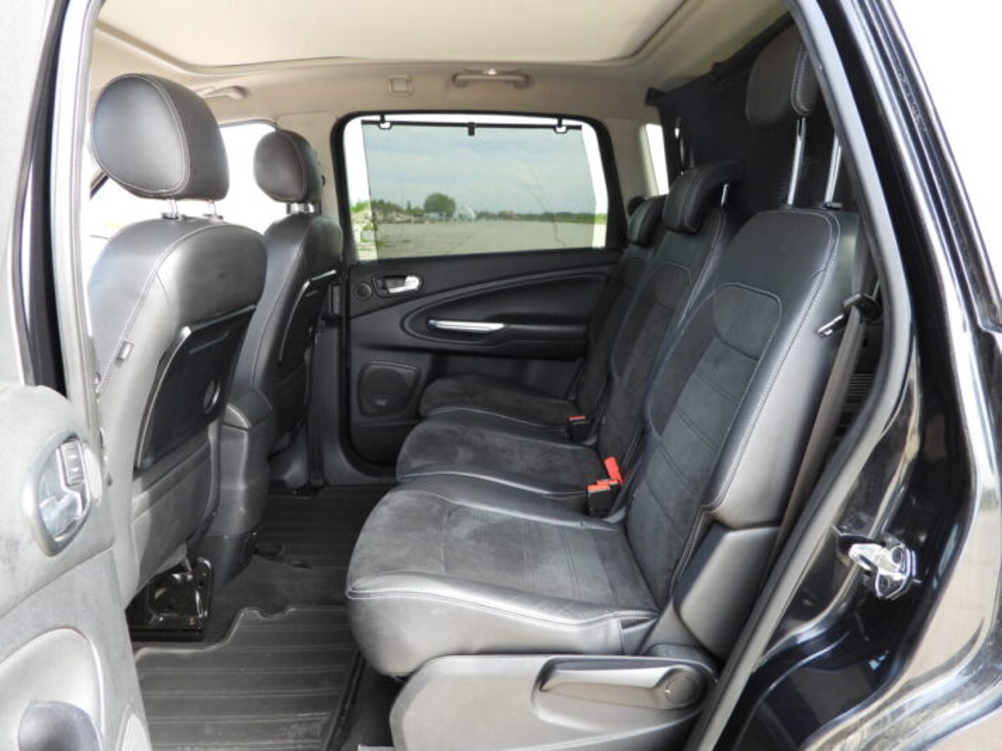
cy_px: 376
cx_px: 501
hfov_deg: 71.6
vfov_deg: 56.8
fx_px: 695
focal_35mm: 24
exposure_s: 1/50
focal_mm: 4.3
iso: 100
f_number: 2.8
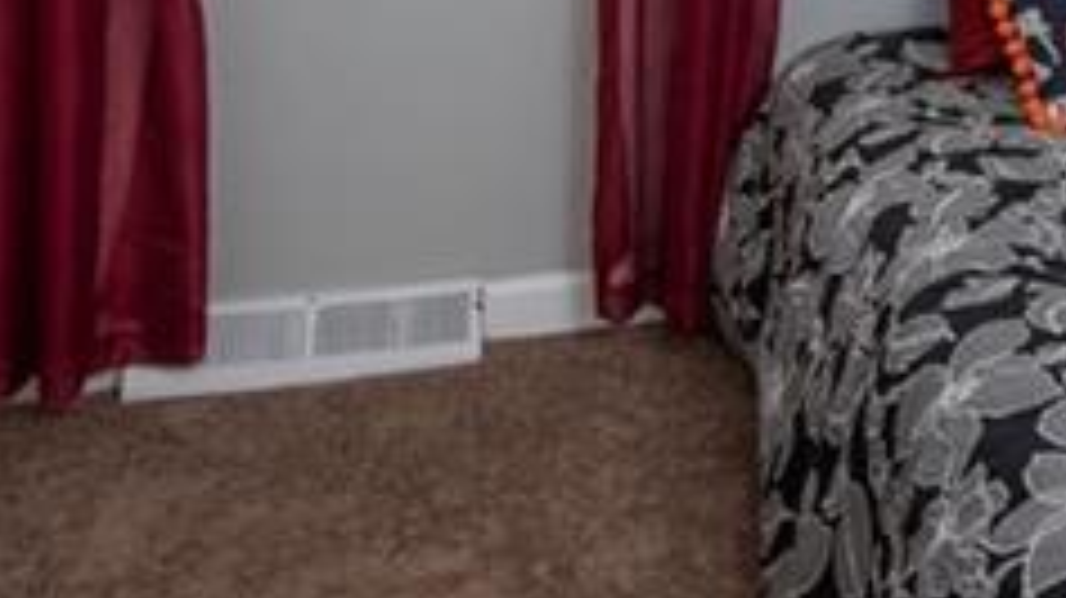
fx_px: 1921
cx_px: 1210
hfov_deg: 27.9
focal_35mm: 68
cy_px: -483
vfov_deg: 15.3
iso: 400
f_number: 7.1
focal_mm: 15
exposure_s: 1/250
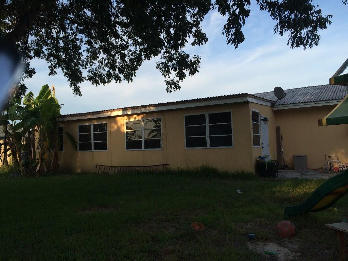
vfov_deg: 48.2
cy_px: 130
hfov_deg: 61.7
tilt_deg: +3.0
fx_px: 292
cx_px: 174
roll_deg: +2.4
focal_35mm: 29
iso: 32
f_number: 2.2
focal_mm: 4.15
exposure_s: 1/892
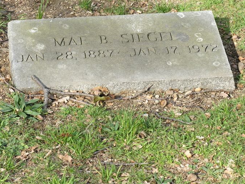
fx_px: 1168
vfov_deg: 9.0
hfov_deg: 12.0
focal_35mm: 165
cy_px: 79
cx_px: 112
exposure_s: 1/55.5
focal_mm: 35.9
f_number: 7.6
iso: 50
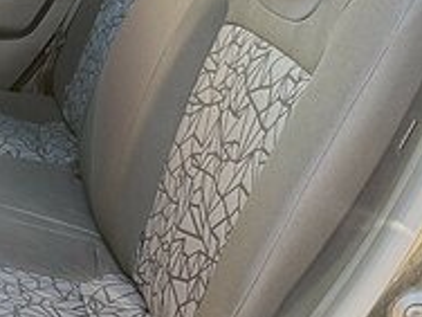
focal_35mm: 70
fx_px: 853
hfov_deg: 25.5
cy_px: 114
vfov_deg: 21.0
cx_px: -54
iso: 200
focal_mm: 6.76
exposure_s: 1/92
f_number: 1.78
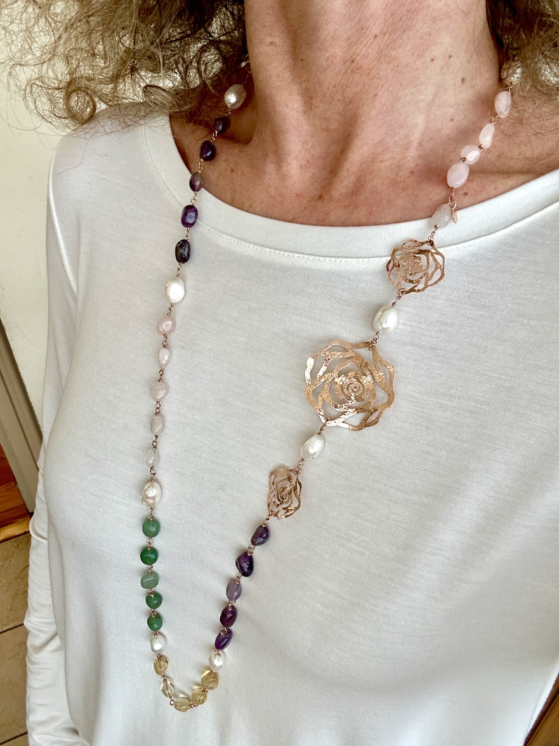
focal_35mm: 30
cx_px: 280
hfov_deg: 46.8
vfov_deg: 60.0
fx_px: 646
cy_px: 373
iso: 64
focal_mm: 2.69
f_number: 1.9
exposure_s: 1/121
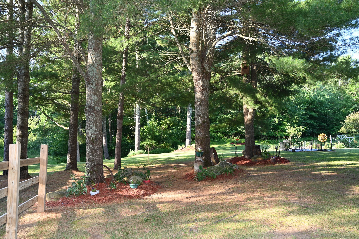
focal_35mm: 32
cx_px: 180
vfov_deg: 41.7
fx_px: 314
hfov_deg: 59.5
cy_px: 120
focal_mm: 31.5
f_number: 5
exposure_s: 1/100
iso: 200
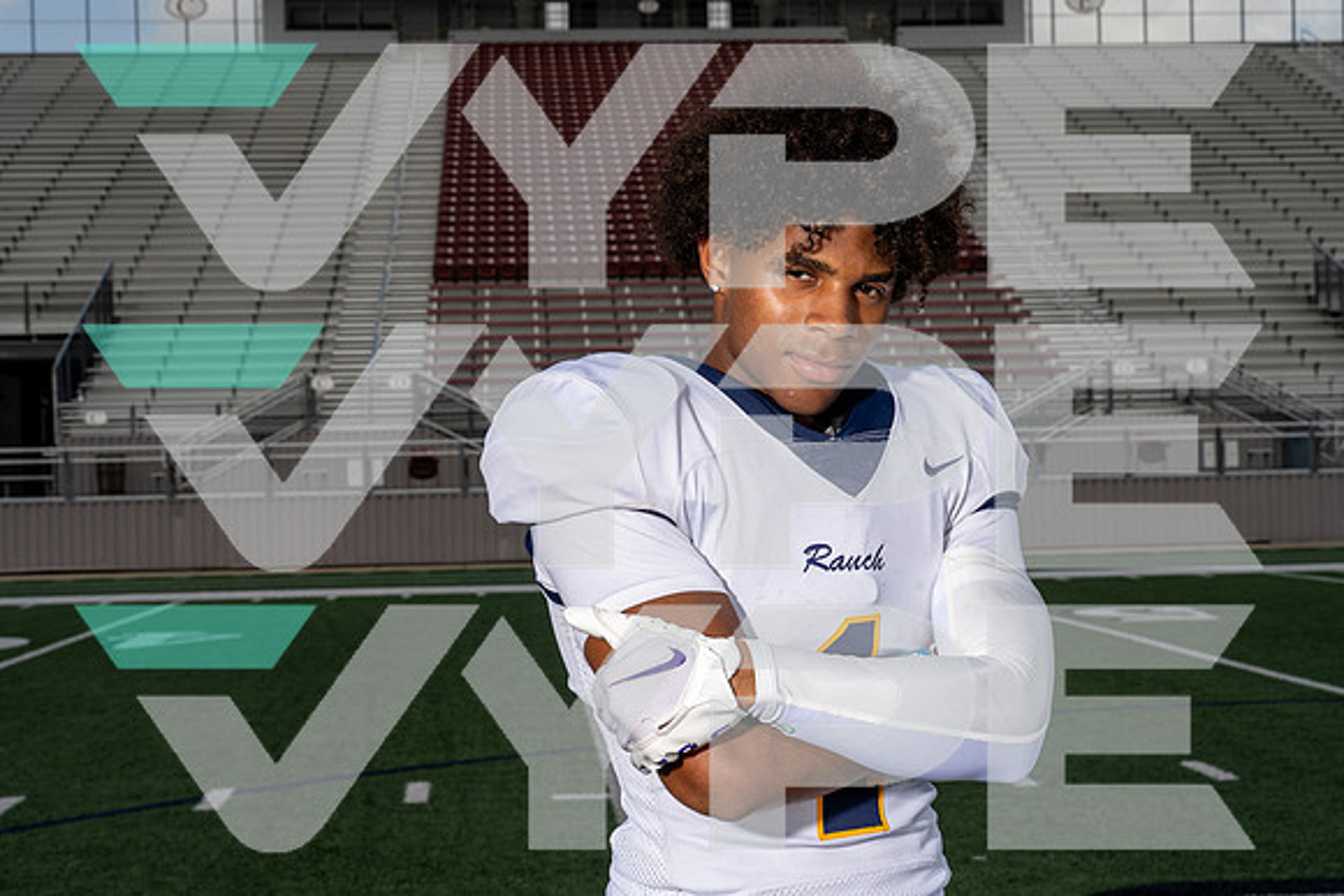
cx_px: 672
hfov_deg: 34.5
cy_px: 448
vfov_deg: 23.4
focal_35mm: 58
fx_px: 2166
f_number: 11
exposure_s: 1/250
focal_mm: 58
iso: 100
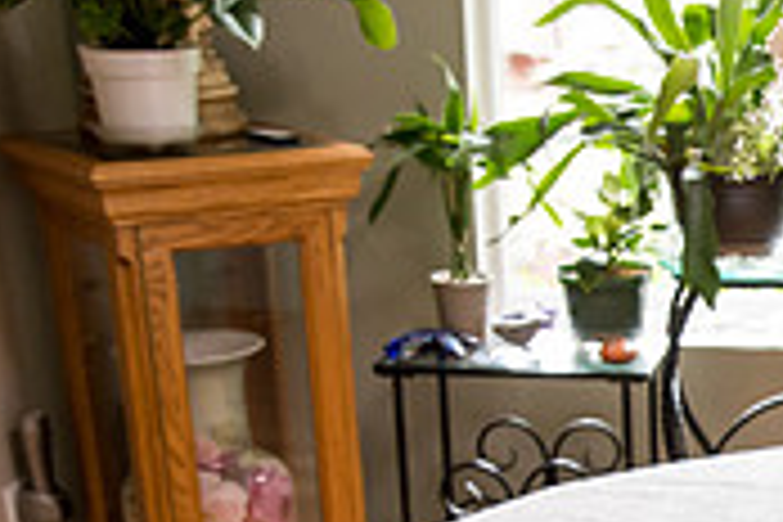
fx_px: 1740
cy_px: 592
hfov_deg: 22.4
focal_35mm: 80
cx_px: 1053
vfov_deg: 16.5
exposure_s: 1/320
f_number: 3.5
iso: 2500
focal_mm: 24
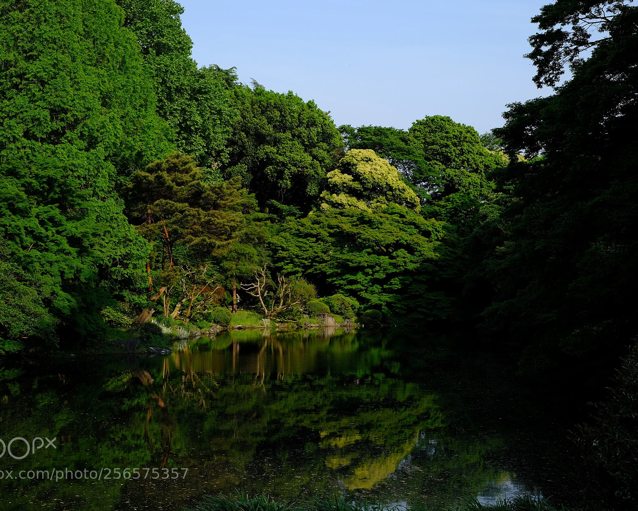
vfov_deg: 25.4
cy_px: 254
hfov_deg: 31.4
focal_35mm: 60
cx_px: 322
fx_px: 1133
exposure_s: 1/500
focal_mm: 35
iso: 200
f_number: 5.6
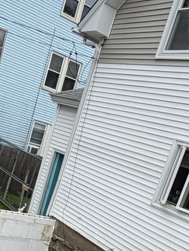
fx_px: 408
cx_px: 64
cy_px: 249
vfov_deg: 31.8
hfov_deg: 26.0
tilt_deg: -15.9
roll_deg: -17.3
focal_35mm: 56
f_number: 2.2
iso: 40
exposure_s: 1/579
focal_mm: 2.22
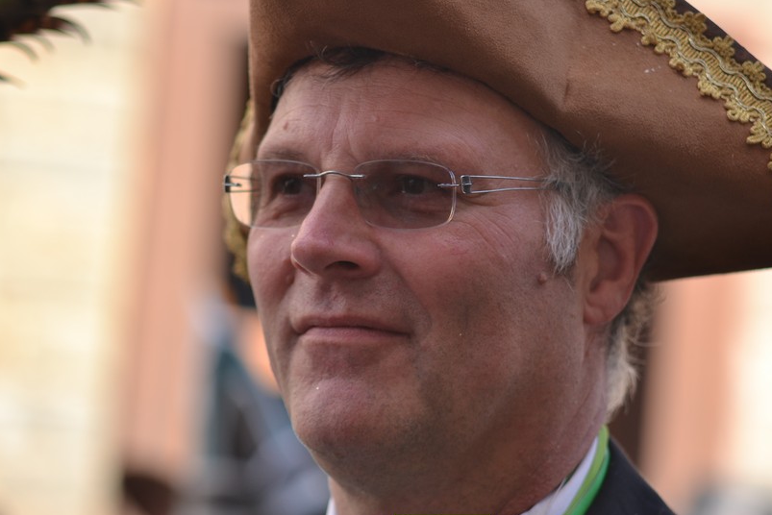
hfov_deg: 11.7
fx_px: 3775
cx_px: 442
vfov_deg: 7.8
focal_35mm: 176
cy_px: 265
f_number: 2.8
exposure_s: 1/400
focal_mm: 92
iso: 100
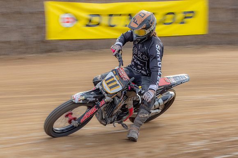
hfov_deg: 15.9
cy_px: 79
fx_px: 851
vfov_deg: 10.7
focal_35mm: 129
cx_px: 119
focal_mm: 82
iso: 160
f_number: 11
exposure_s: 1/100
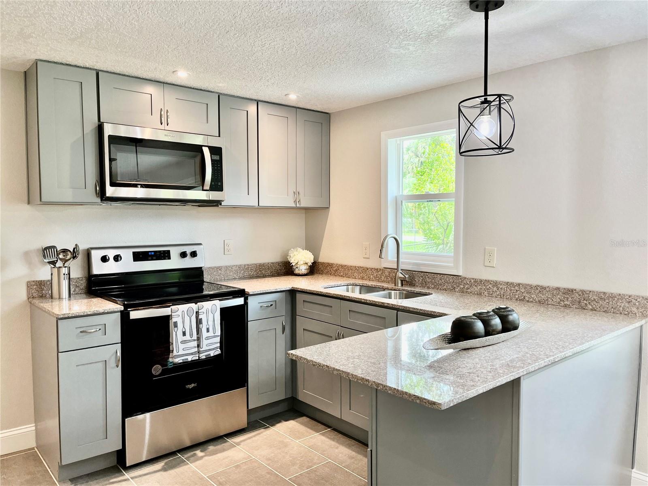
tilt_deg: -3.6
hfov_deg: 67.3
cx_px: 324
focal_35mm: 26
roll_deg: +0.4
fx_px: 487
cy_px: 243
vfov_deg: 53.1
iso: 80
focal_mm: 5.1
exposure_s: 1/60
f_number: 1.6
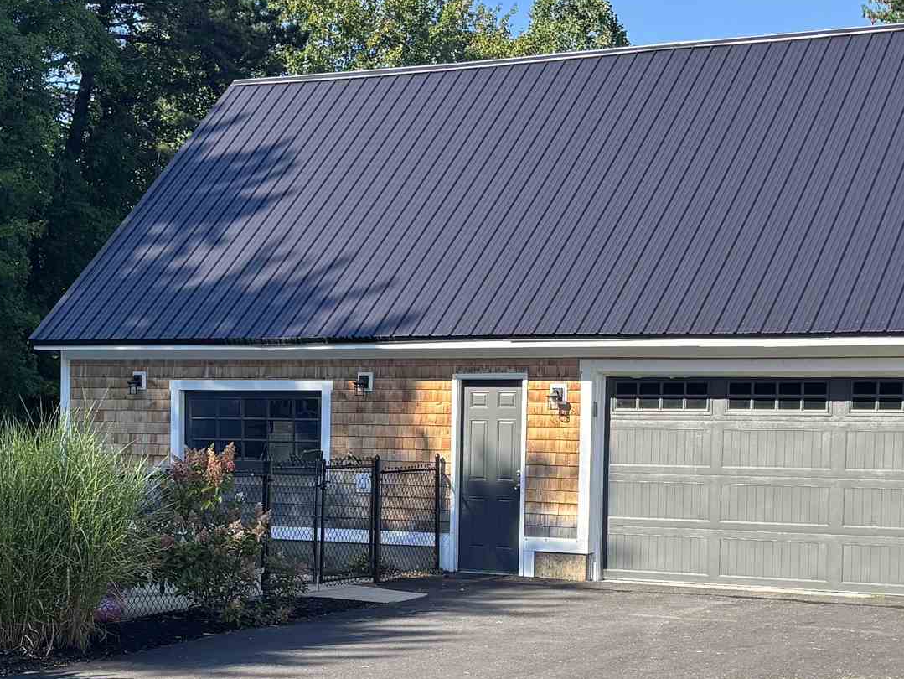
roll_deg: -0.2
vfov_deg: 19.7
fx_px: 1933
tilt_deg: -3.8
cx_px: 335
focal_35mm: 74
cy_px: 528
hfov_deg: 26.2
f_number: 1.6
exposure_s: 1/1164
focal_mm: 5.96
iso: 50
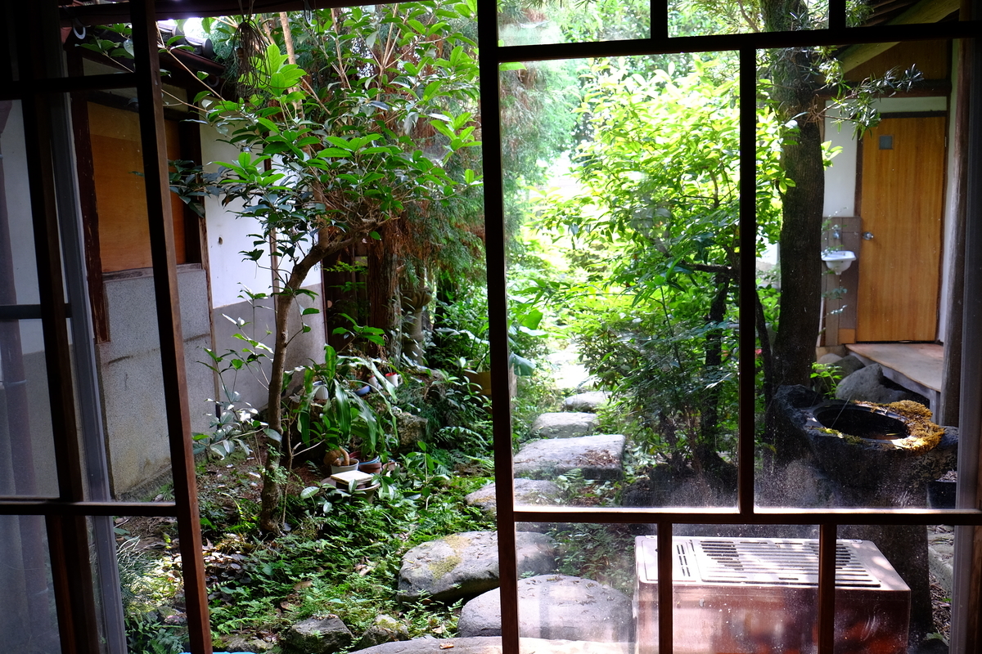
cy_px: 327
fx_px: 736
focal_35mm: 27
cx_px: 491
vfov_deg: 47.9
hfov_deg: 67.4
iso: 400
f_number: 3.6
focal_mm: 18
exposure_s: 1/60
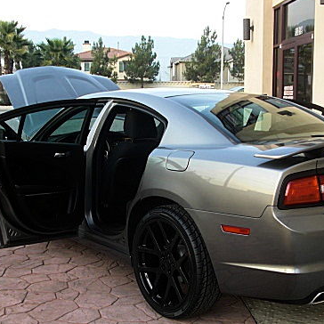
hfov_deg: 30.6
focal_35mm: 56
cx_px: 158
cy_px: 200
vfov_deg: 30.4
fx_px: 593
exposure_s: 1/80
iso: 50
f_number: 2.8
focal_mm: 6.3
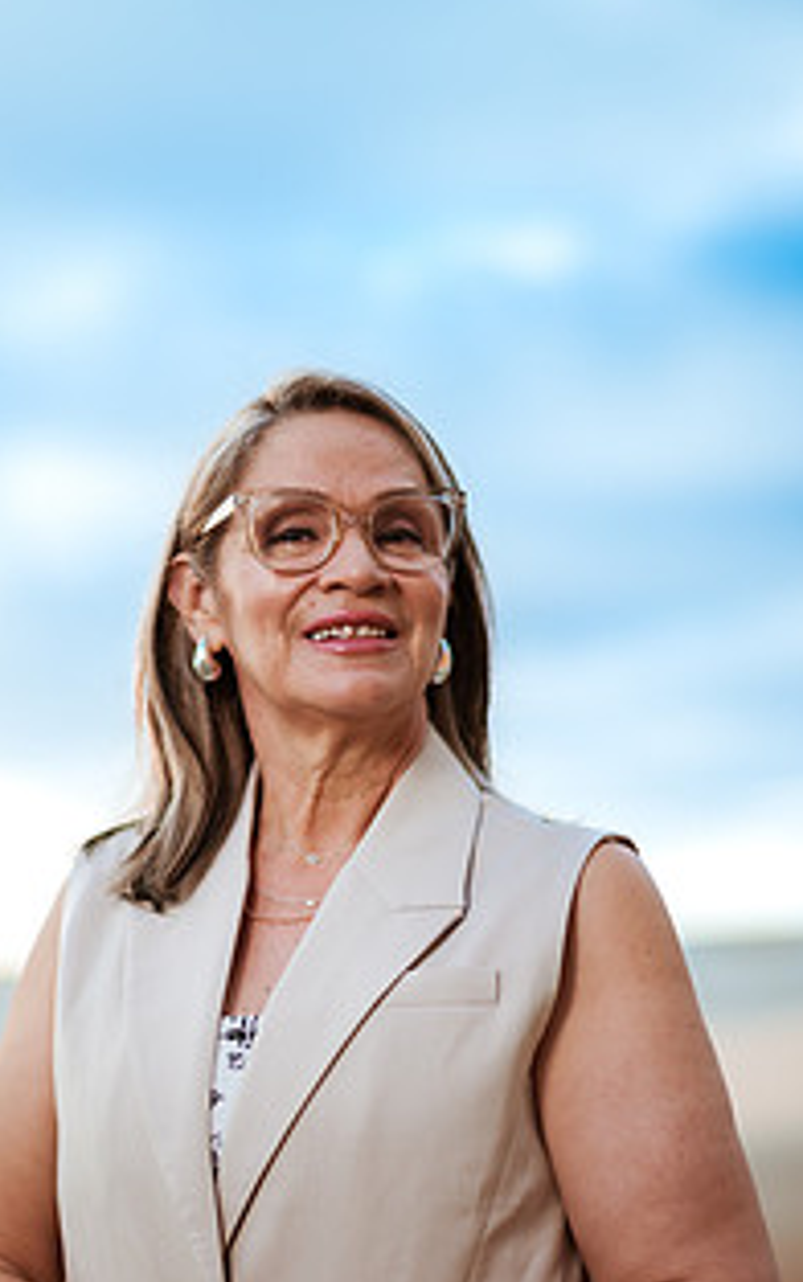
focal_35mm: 85
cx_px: 381
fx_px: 2972
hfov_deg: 15.4
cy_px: 840
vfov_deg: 24.2
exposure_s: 1/1250
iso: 50
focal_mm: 58
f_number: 1.4
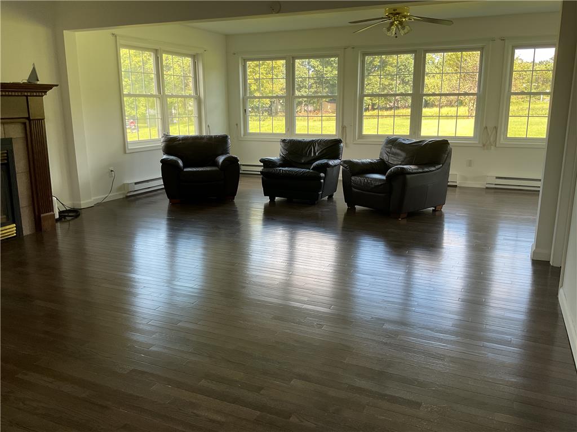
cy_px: 216
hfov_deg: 61.7
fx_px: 483
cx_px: 288
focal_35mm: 29
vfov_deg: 48.2
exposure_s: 1/120
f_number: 1.8
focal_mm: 3
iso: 50
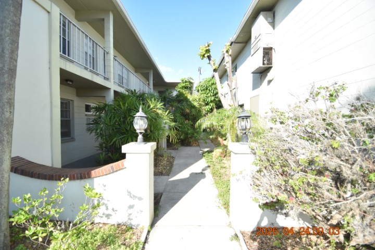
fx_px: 156
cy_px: 125
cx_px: 188
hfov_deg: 100.4
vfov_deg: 77.3
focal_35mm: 15
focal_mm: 10
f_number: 3.5
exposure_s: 1/2000
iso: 800
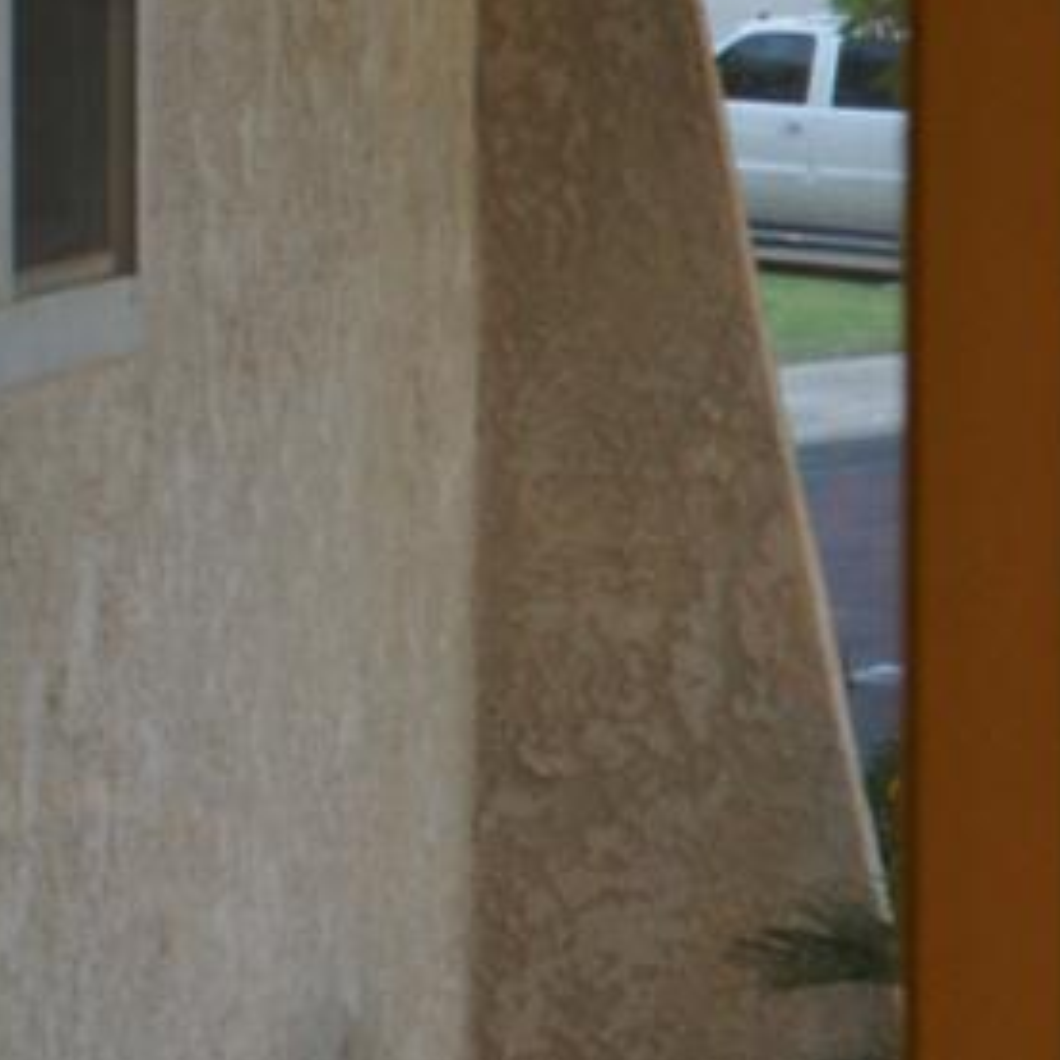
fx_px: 6686
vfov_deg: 9.1
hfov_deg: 8.7
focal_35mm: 193
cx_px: 1894
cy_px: 467
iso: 400
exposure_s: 1/50
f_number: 5
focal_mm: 28
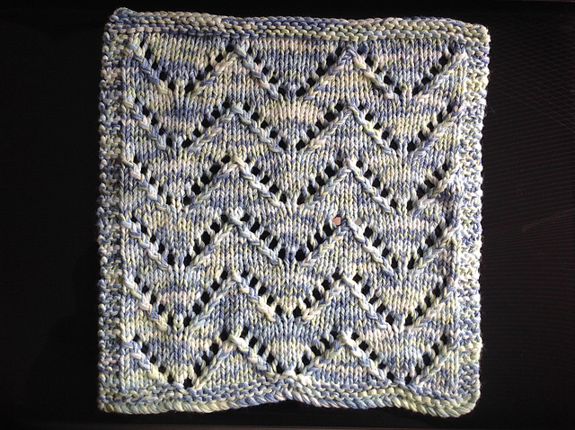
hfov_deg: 52.7
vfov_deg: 40.6
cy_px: 215
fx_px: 581
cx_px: 288
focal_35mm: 35
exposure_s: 1/120
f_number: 2.4
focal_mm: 4.28
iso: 100
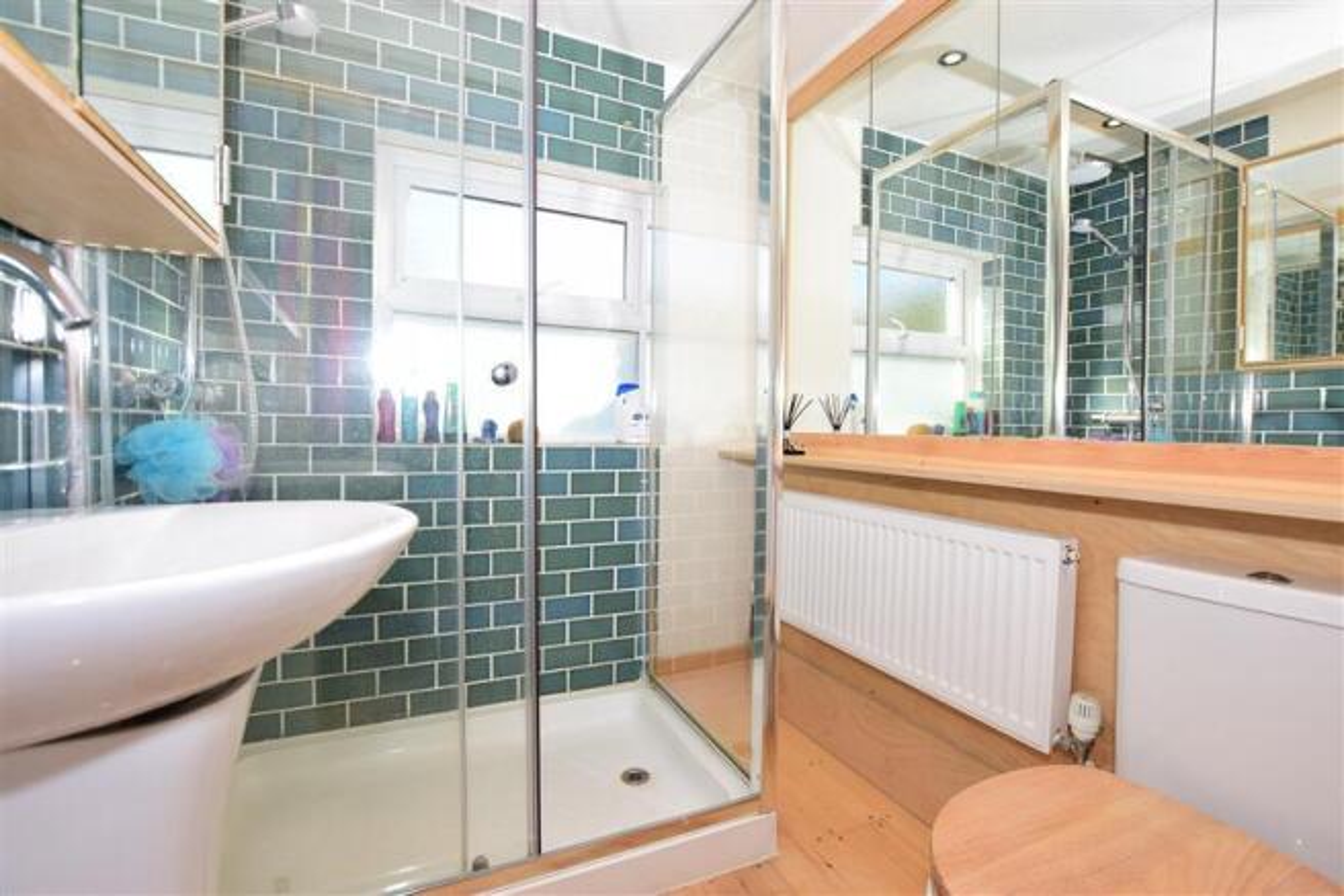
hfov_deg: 100.4
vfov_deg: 77.3
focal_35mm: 15
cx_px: 672
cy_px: 448
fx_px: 560
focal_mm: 10
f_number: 5.6
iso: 200
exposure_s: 1/200
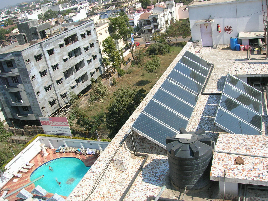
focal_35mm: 34
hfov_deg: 54.0
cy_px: 100
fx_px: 263
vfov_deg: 41.7
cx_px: 134
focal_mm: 5.7
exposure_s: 1/520
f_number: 4.9
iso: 71
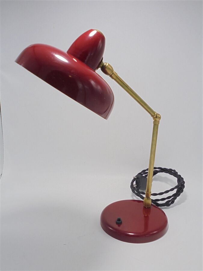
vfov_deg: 54.0
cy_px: 136
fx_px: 266
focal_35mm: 34
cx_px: 102
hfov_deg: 41.8
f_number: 4
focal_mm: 6.1
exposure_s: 1/60
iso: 100
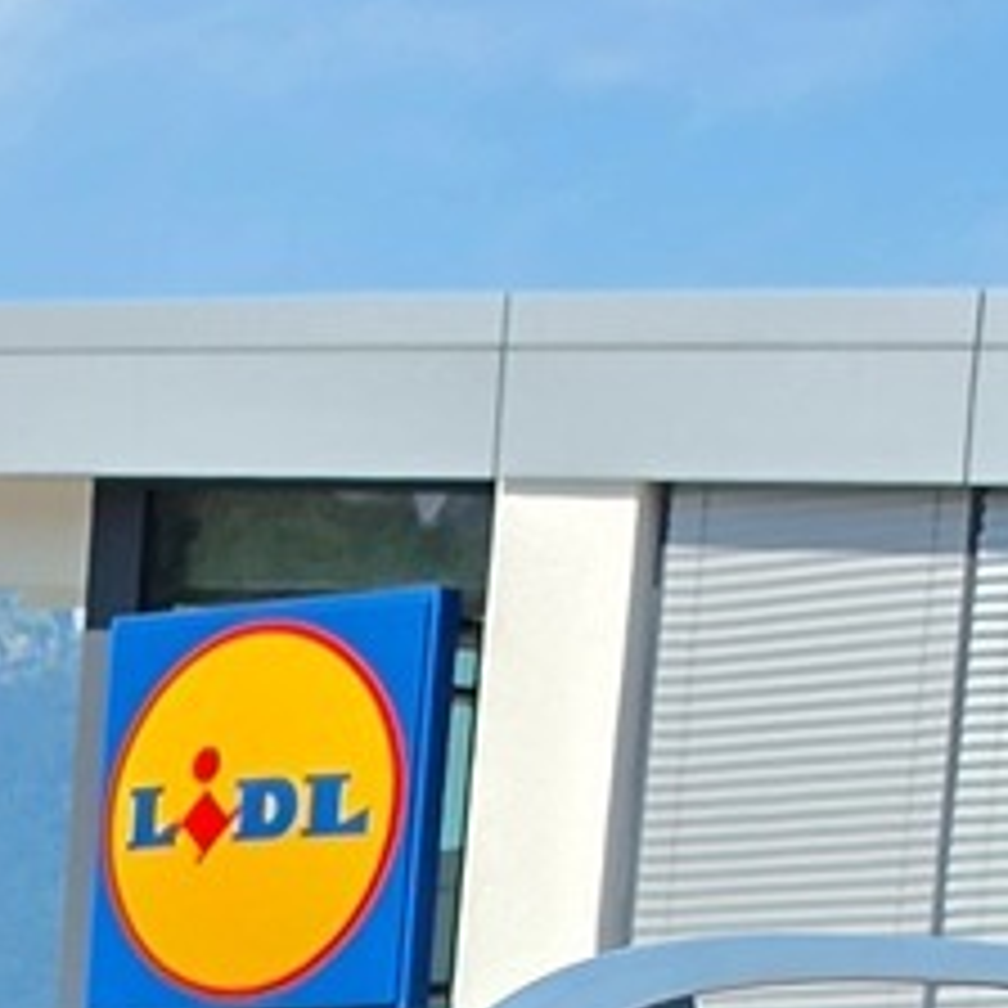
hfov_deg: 8.7
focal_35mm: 183
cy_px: 2992
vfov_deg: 8.2
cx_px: -1422
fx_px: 6029
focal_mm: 6.5
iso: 64
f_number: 1.4
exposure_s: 1/4764
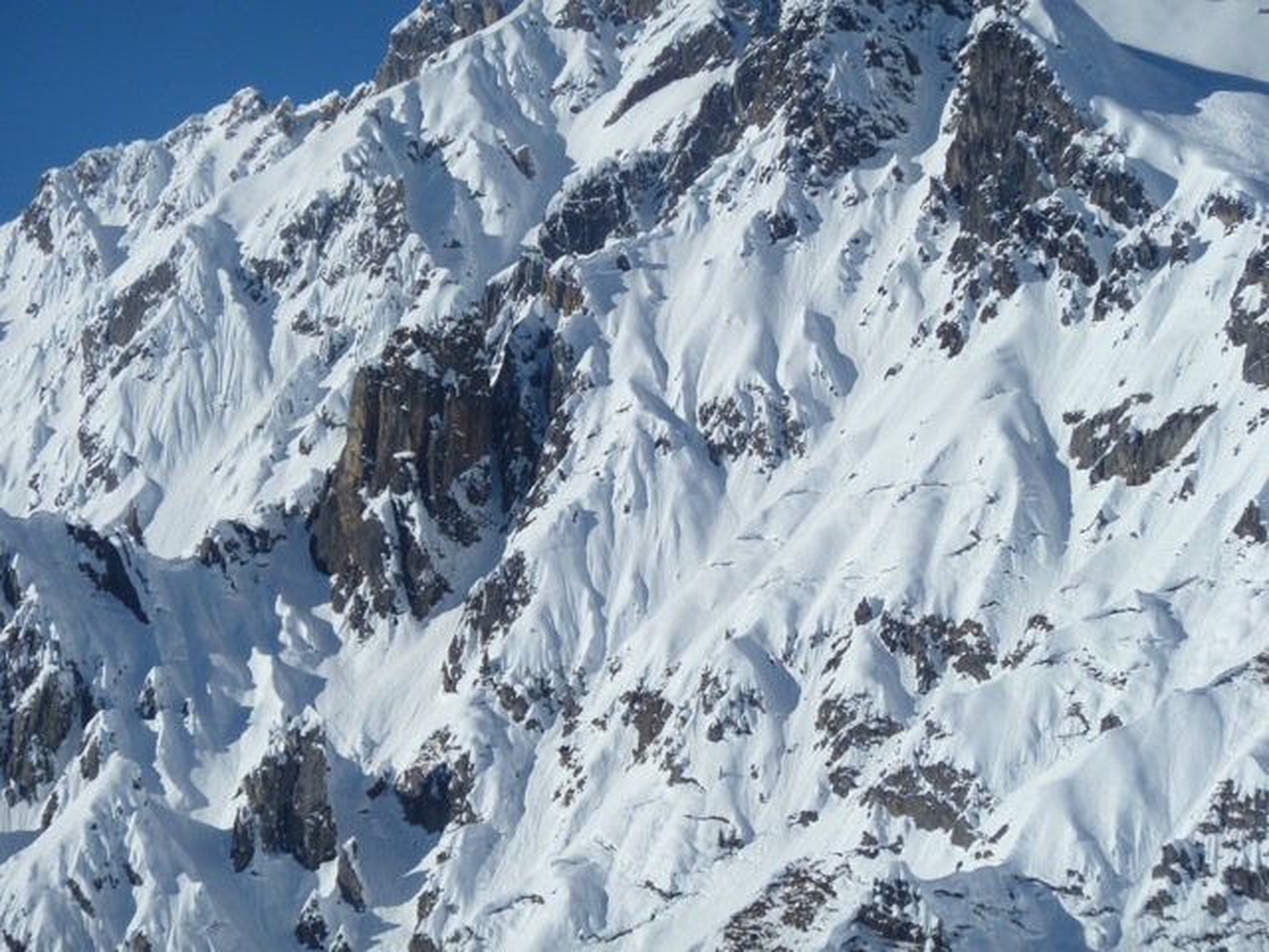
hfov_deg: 9.4
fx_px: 7698
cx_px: 634
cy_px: 476
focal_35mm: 210
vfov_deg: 7.1
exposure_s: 1/1300
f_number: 4.6
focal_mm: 34.4
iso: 80
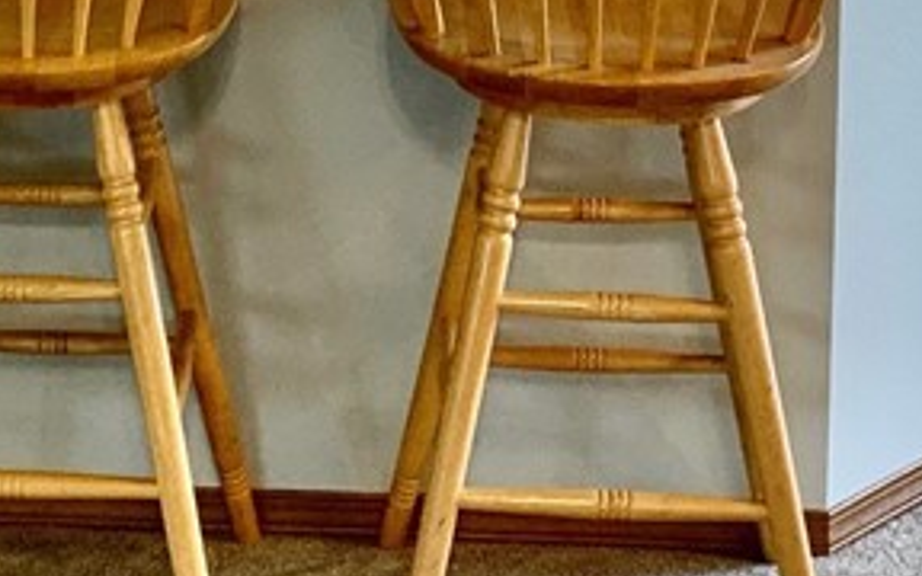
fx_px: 2462
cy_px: -378
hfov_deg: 21.0
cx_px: 221
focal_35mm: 98
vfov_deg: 12.5
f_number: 1.8
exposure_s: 1/60
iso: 64
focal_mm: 4.25
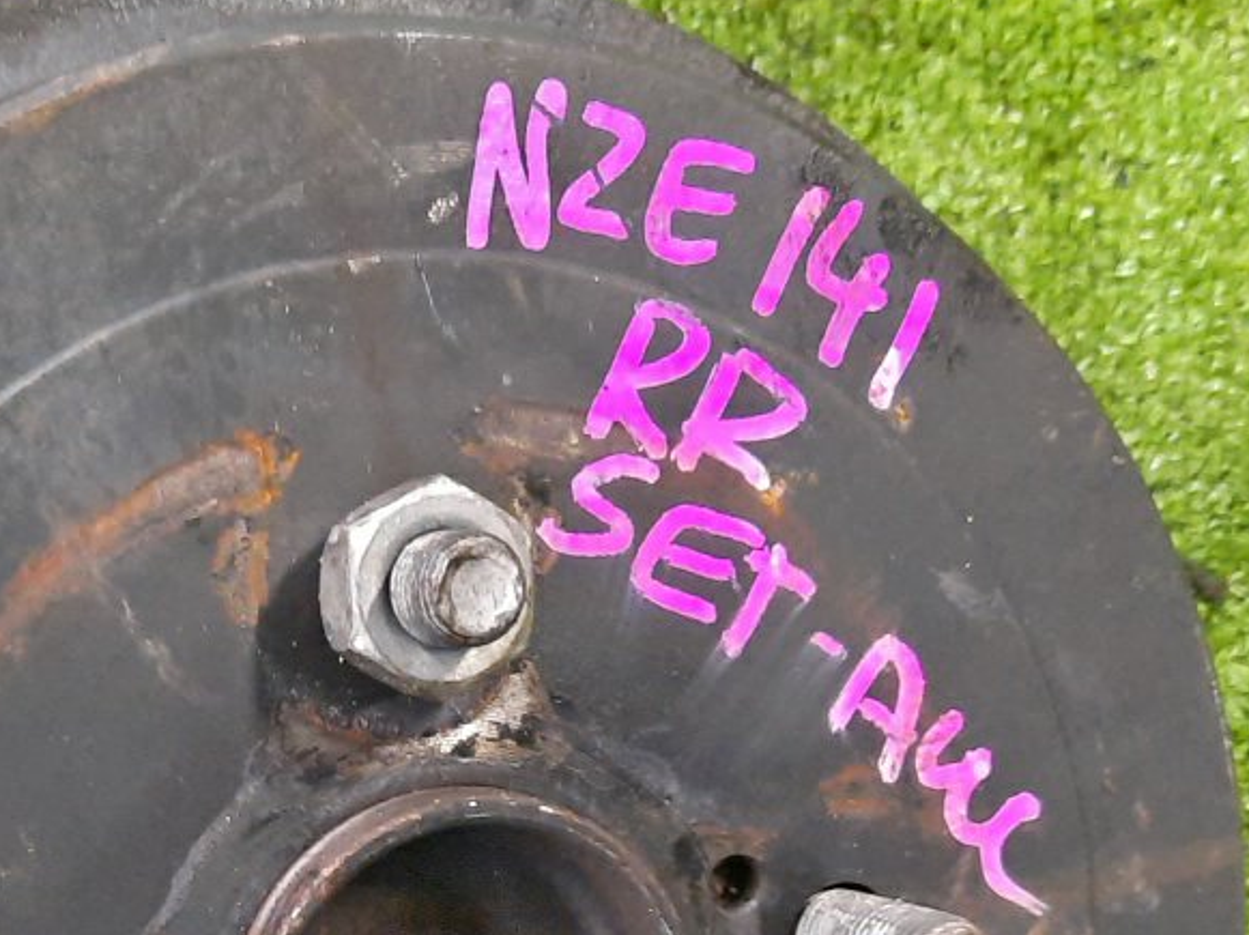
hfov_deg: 30.8
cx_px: 338
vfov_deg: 22.4
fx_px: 2236
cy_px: 997
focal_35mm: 62
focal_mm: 4.6
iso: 625
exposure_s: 1/25
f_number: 2
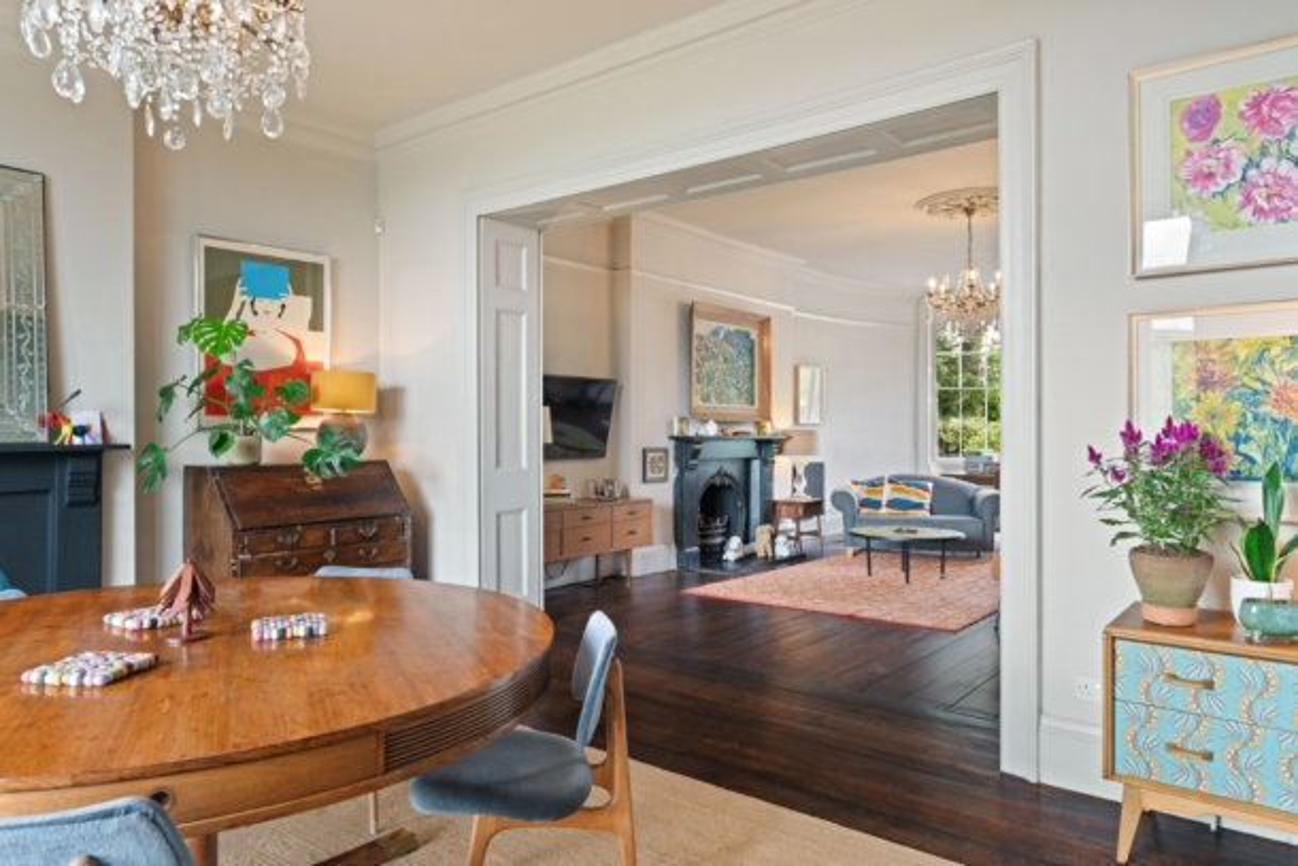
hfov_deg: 74.9
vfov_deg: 54.1
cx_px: 649
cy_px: 433
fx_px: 847
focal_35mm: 24
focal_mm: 23.5
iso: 320
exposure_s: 1/1.67
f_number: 6.3
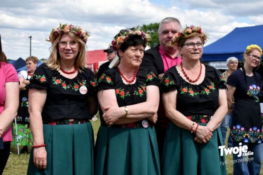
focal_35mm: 57
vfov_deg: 23.8
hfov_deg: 35.1
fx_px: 416
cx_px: 132
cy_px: 88
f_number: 5.6
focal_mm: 38
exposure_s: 1/1600
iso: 400
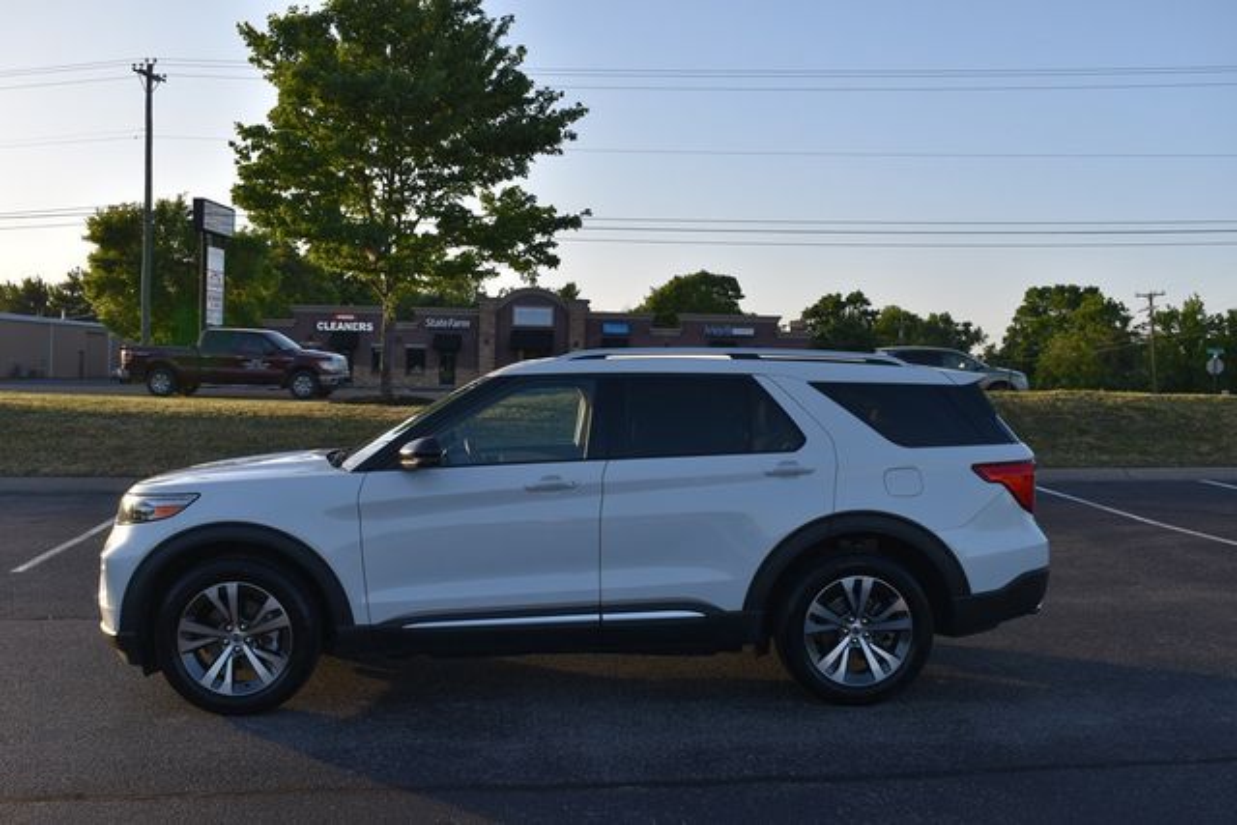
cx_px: 618
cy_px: 412
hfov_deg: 53.1
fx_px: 1237
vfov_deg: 36.9
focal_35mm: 36
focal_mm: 24
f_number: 7.1
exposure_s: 1/250
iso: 200
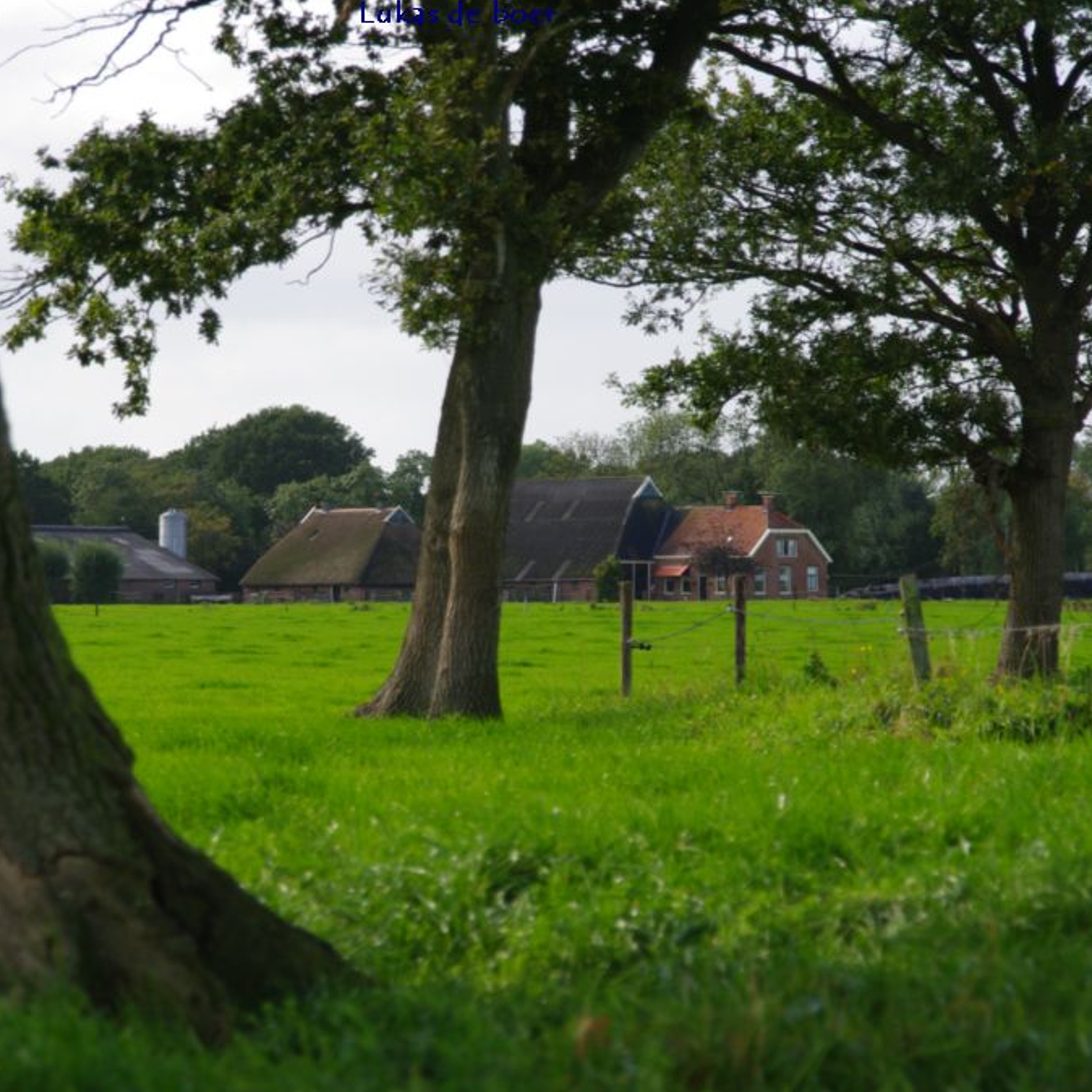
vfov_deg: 9.7
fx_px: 6412
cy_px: 544
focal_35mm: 180
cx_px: 458
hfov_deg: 9.7
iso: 100
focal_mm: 93
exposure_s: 1/200
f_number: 5.6
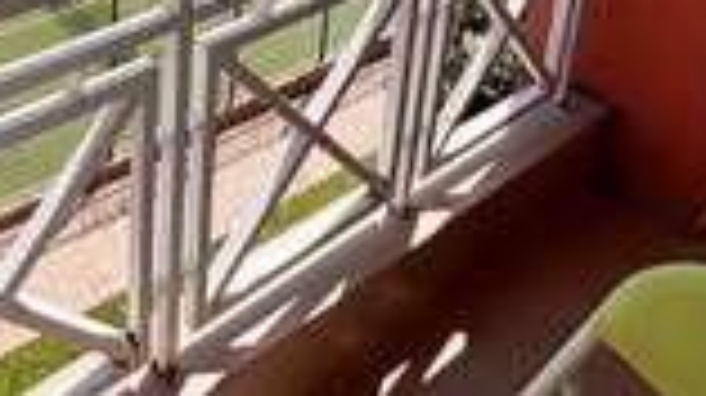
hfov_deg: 43.8
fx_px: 692
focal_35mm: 37
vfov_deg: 23.4
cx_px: -40
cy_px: -241
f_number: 2.2
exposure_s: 1/2028
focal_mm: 2.22
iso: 50
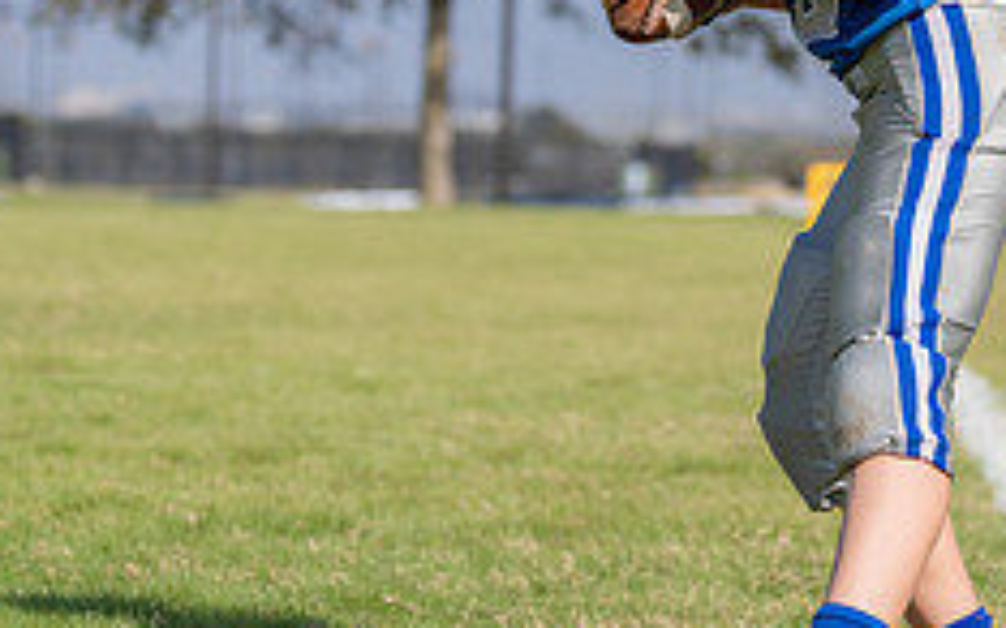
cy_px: -25
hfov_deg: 10.1
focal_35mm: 208
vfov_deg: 6.3
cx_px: 742
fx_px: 5700
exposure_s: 1/2500
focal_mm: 70
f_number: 2.8
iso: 100
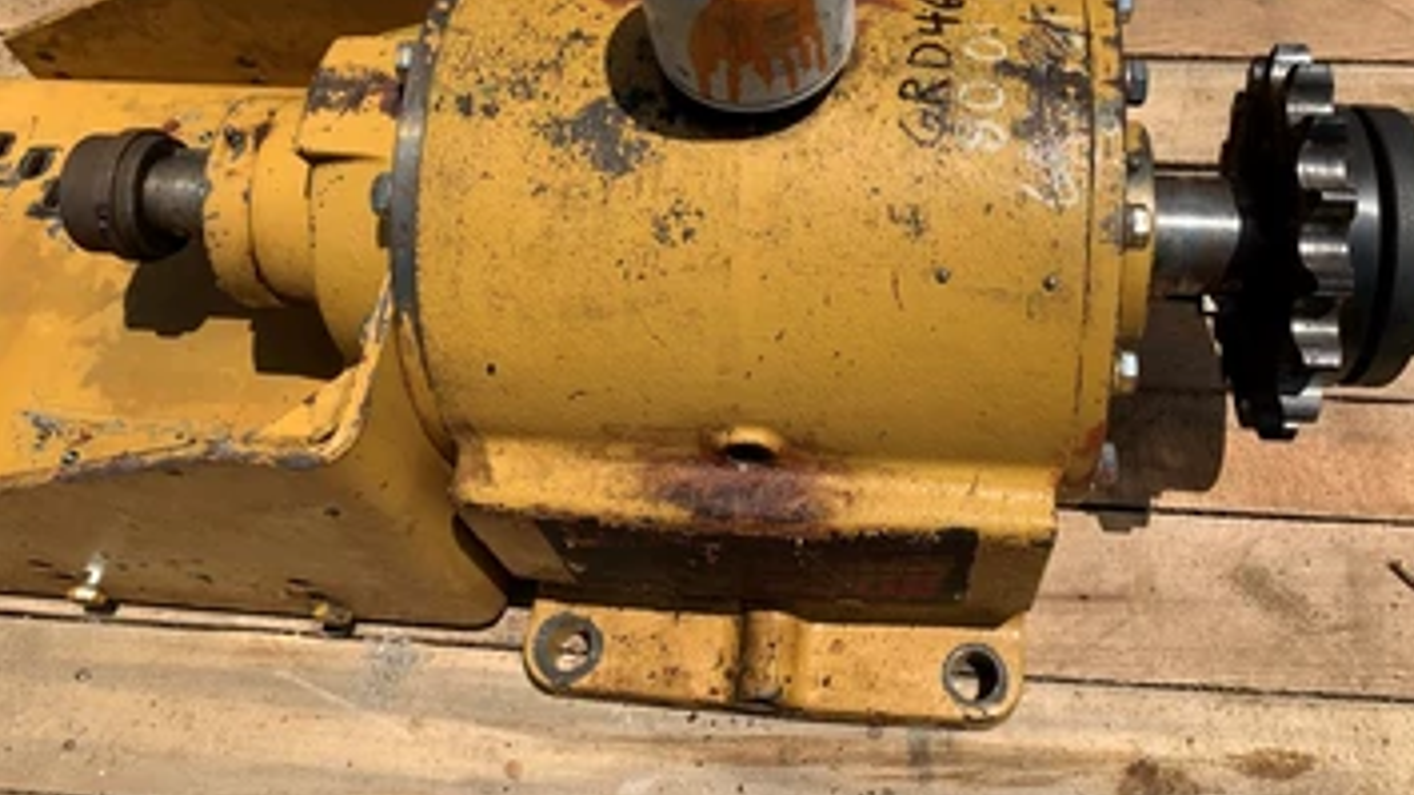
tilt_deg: -56.7
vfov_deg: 36.0
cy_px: 220
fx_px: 1200
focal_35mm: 32
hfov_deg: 60.8
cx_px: 795
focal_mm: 4.25
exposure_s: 1/3788
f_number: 1.8
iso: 25
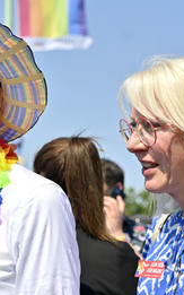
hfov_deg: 14.4
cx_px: -36
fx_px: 706
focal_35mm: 88
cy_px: 150
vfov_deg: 23.6
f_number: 4
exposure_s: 1/1000
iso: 64
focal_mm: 50
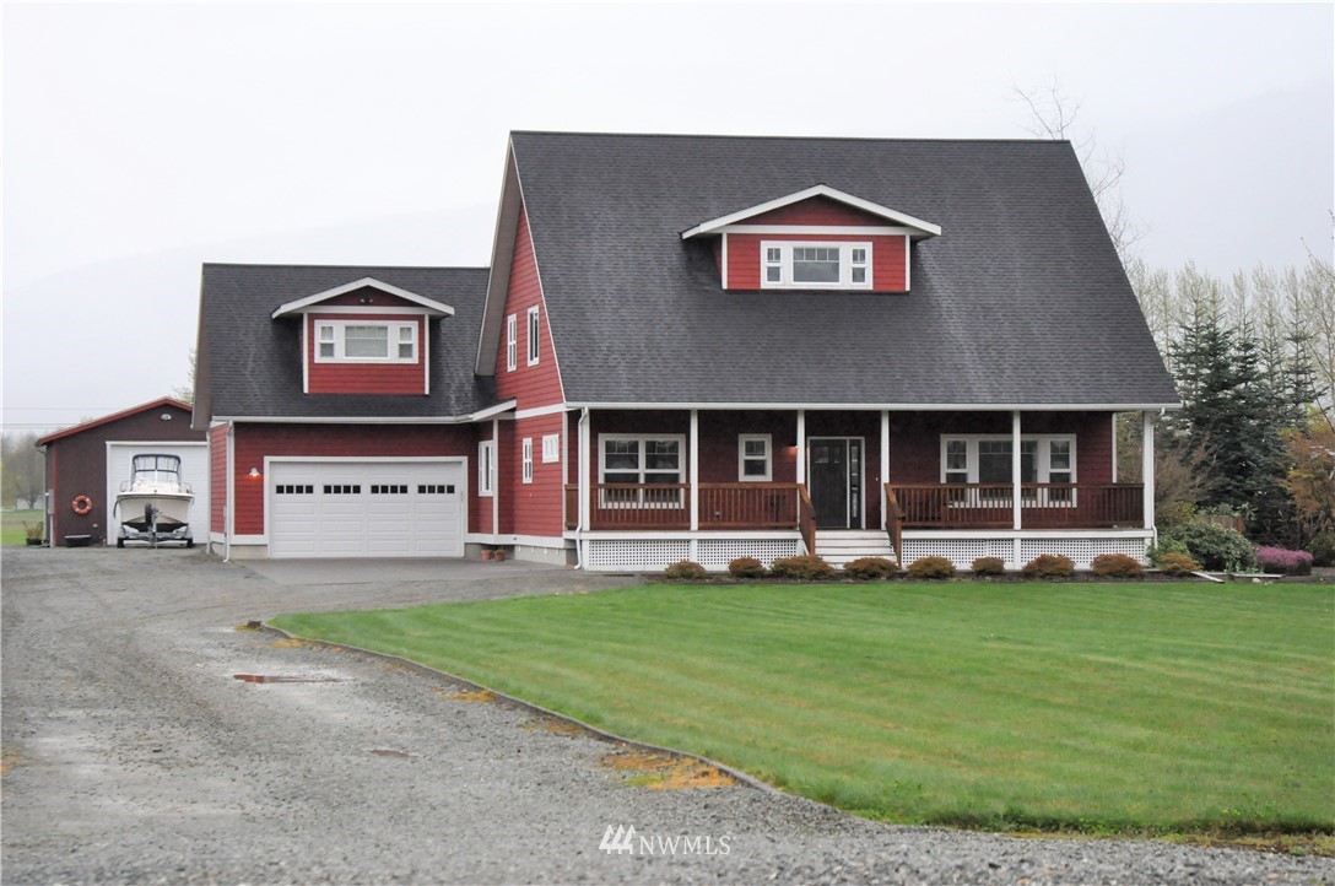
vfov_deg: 15.1
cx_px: 668
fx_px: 3333
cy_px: 443
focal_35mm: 90
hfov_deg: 22.7
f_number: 5.6
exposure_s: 1/500
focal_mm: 60
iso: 1250
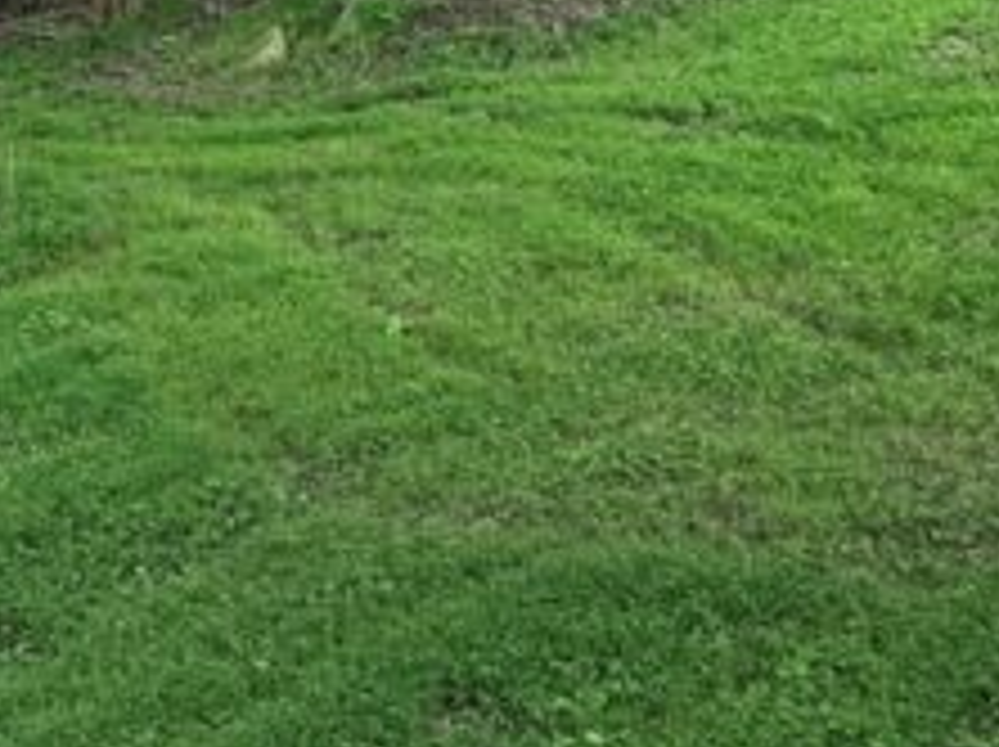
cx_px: -198
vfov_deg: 16.8
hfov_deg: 21.8
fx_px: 2393
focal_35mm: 83
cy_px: -220
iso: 200
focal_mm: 6.3
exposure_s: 1/180
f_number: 1.7
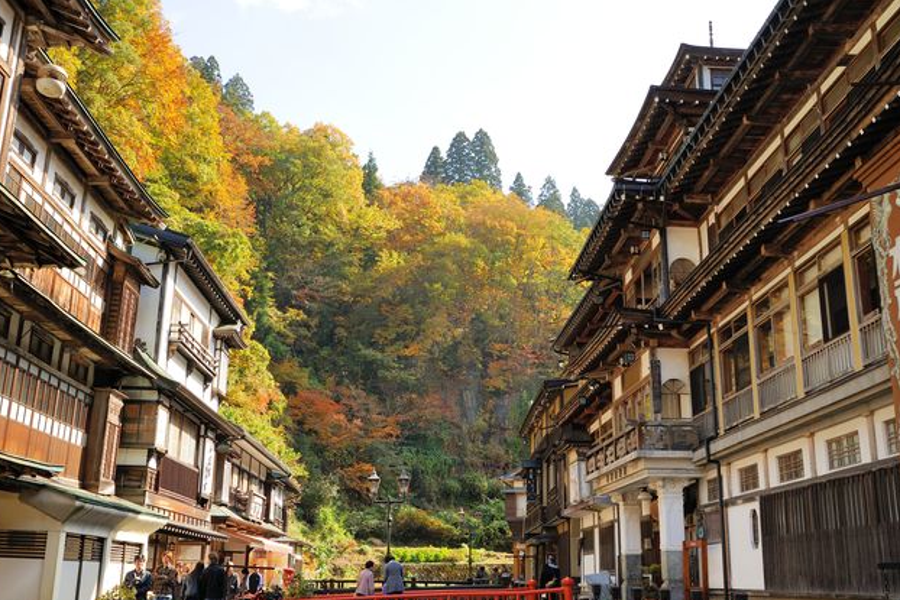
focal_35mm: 37
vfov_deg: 35.9
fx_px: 925
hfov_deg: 51.8
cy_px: 320
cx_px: 407
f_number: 6.3
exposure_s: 1/160
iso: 200
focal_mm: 32
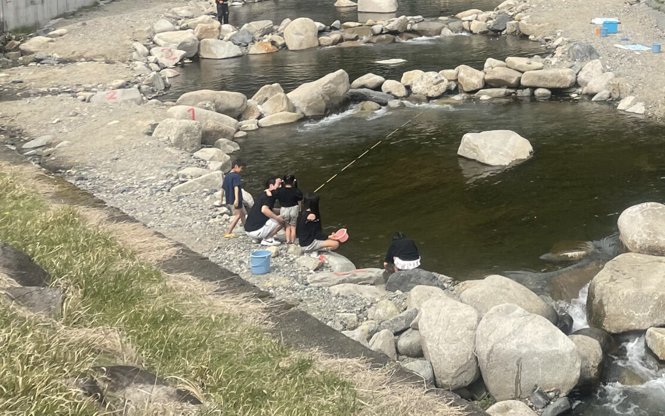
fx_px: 1142
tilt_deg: -0.4
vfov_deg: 19.3
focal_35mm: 63
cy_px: -100
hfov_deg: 29.4
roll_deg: +2.2
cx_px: 723
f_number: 1.6
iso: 32
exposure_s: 1/2747
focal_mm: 4.2
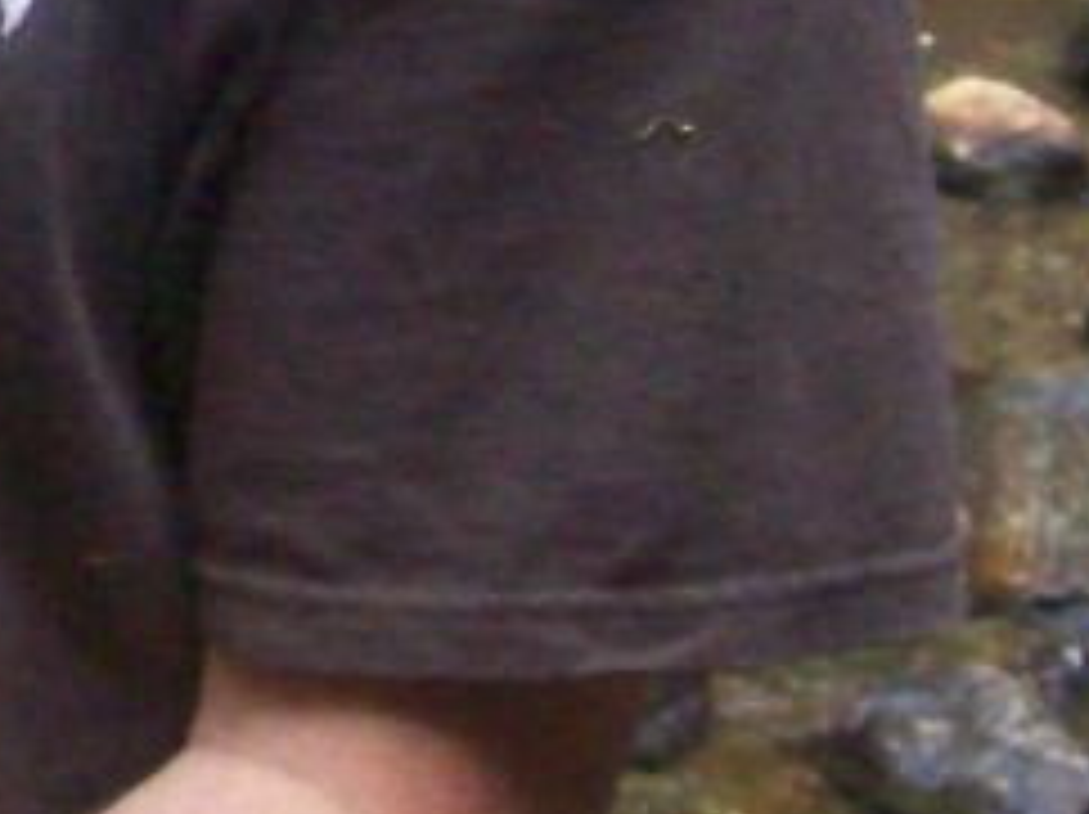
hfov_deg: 10.4
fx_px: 5594
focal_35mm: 178
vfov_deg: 8.1
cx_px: -909
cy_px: -450
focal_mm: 6
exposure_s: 1/128
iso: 335
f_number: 2.7
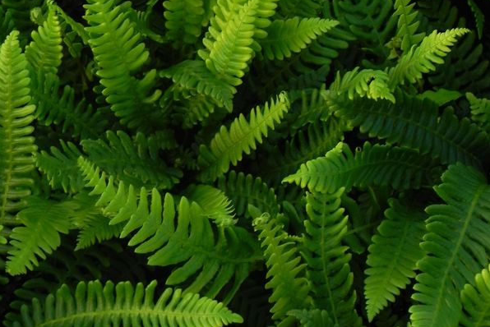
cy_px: 35
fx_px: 2451
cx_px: 245
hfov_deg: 11.4
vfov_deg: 7.6
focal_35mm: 180
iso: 160
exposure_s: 1/20
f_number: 5
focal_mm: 23
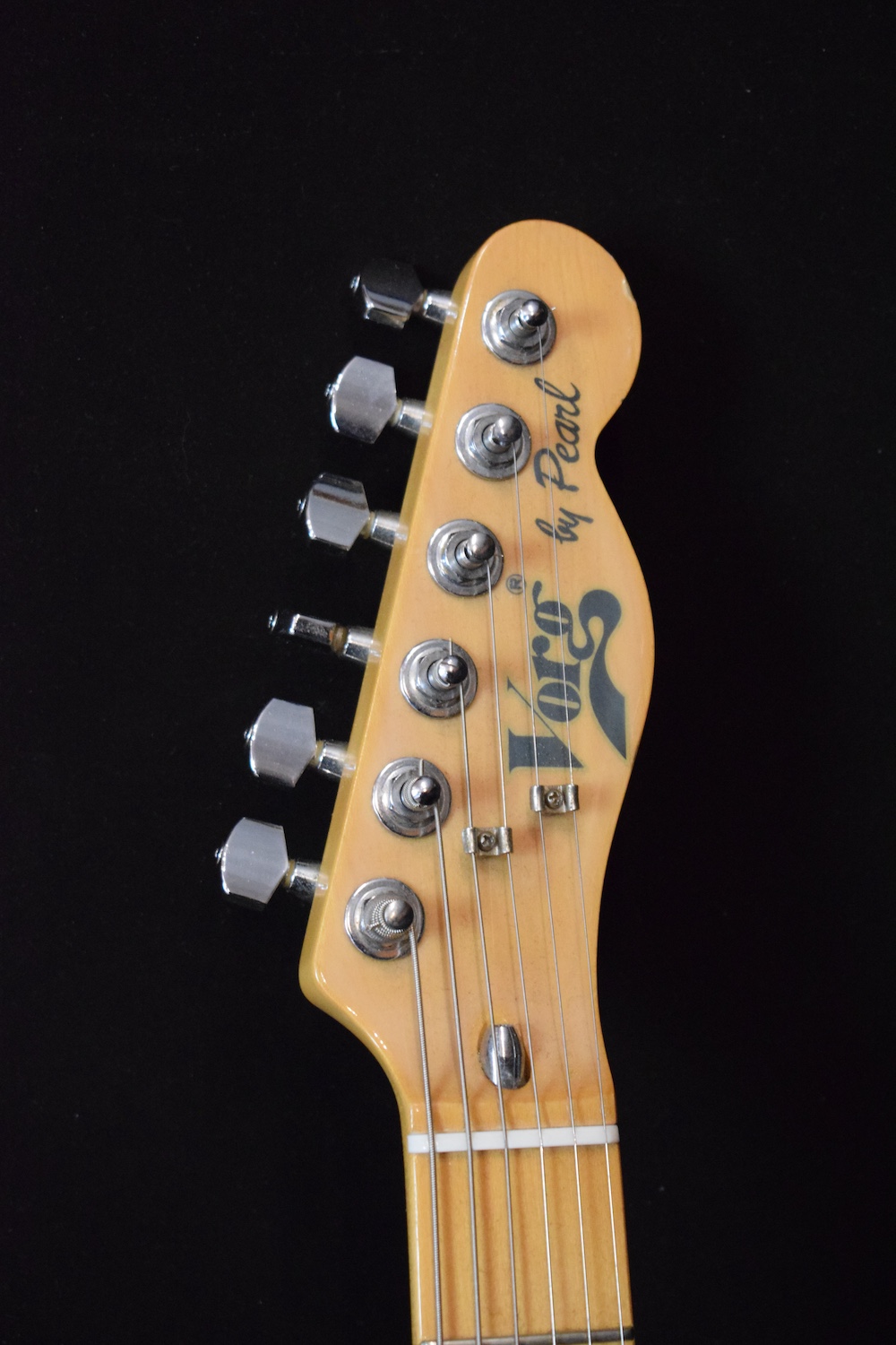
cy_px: 672
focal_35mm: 72
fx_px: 2688
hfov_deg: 18.9
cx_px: 448
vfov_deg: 28.1
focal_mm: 48
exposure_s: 1/60
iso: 5000
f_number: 5.3
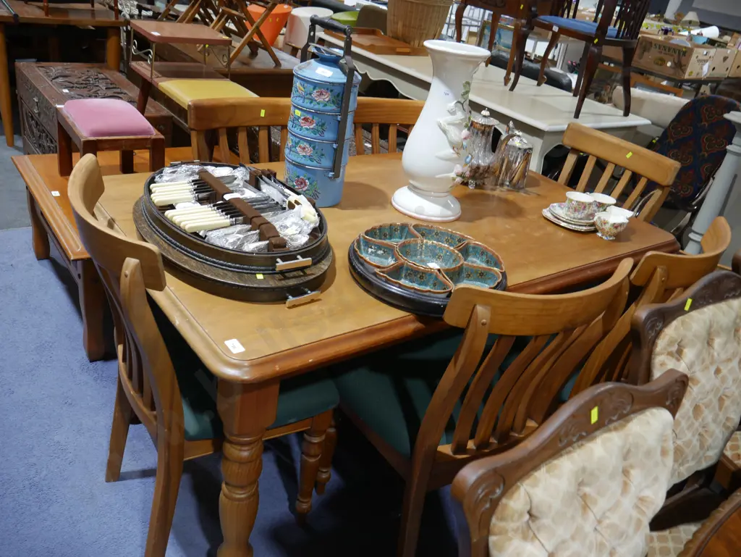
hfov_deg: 63.4
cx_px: 370
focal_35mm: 28
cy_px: 278
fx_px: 600
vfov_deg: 49.8
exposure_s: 1/60
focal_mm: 14
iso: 400
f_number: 4
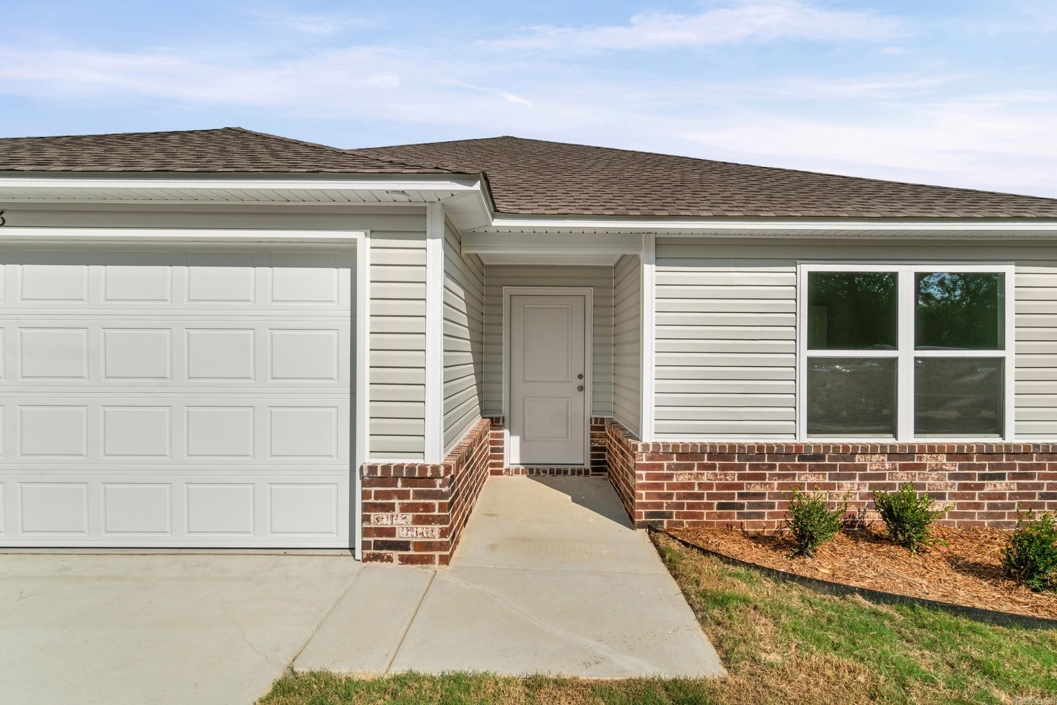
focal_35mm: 18
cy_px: 352
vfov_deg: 67.4
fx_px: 528
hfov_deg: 90.0
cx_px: 528
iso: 250
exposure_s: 1/320
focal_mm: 12
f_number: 9
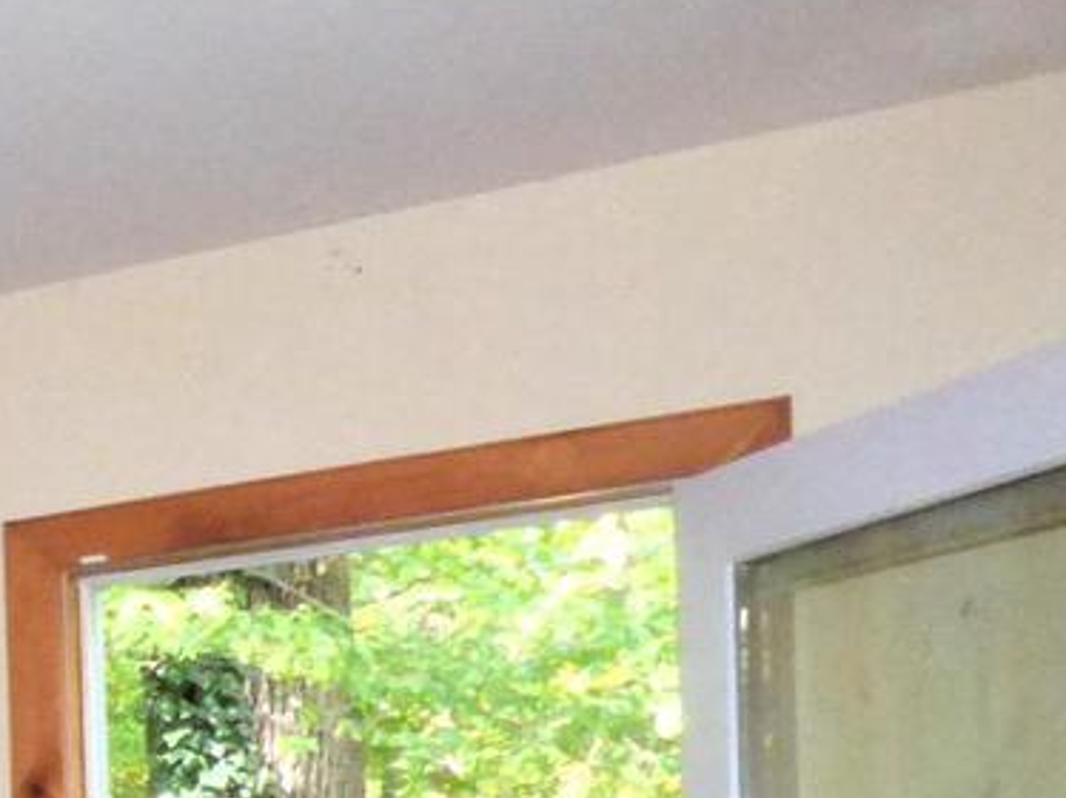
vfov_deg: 17.3
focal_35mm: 77
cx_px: -847
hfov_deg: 19.2
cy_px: 1181
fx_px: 2370
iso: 800
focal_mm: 3.58
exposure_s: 1/60
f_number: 7.1
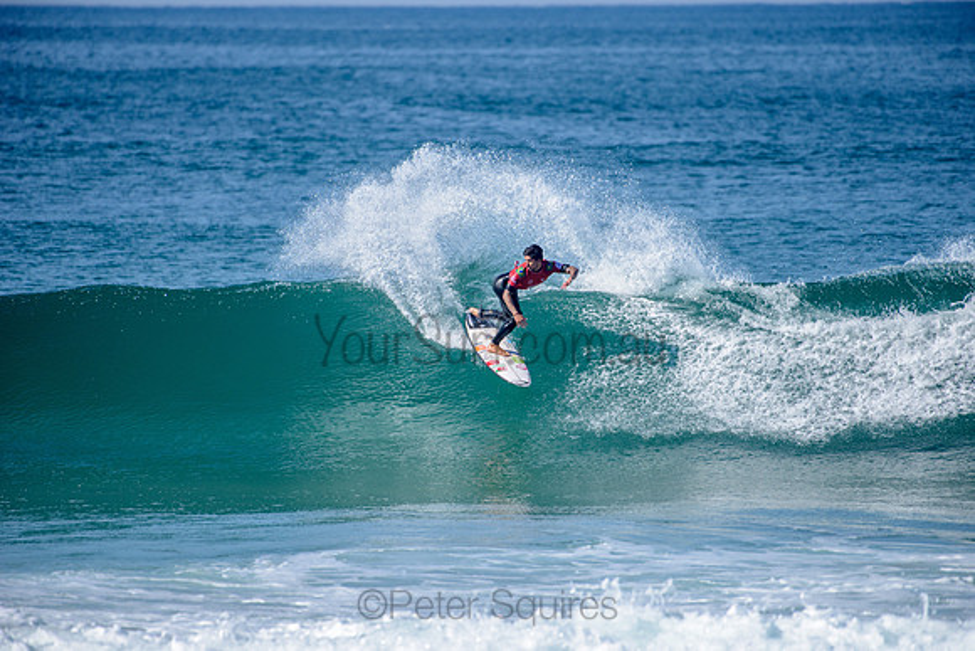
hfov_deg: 4.1
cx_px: 488
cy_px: 326
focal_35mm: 500
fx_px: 13544
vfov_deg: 2.8
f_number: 5.6
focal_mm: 500
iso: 160
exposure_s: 1/2000
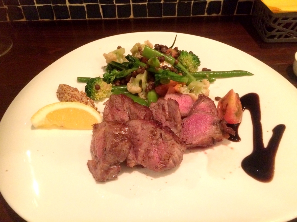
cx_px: 148
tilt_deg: -45.1
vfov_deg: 48.2
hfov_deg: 61.7
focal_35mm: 29
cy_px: 111
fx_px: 249
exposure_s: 1/15
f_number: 2.2
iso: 500
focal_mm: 4.15
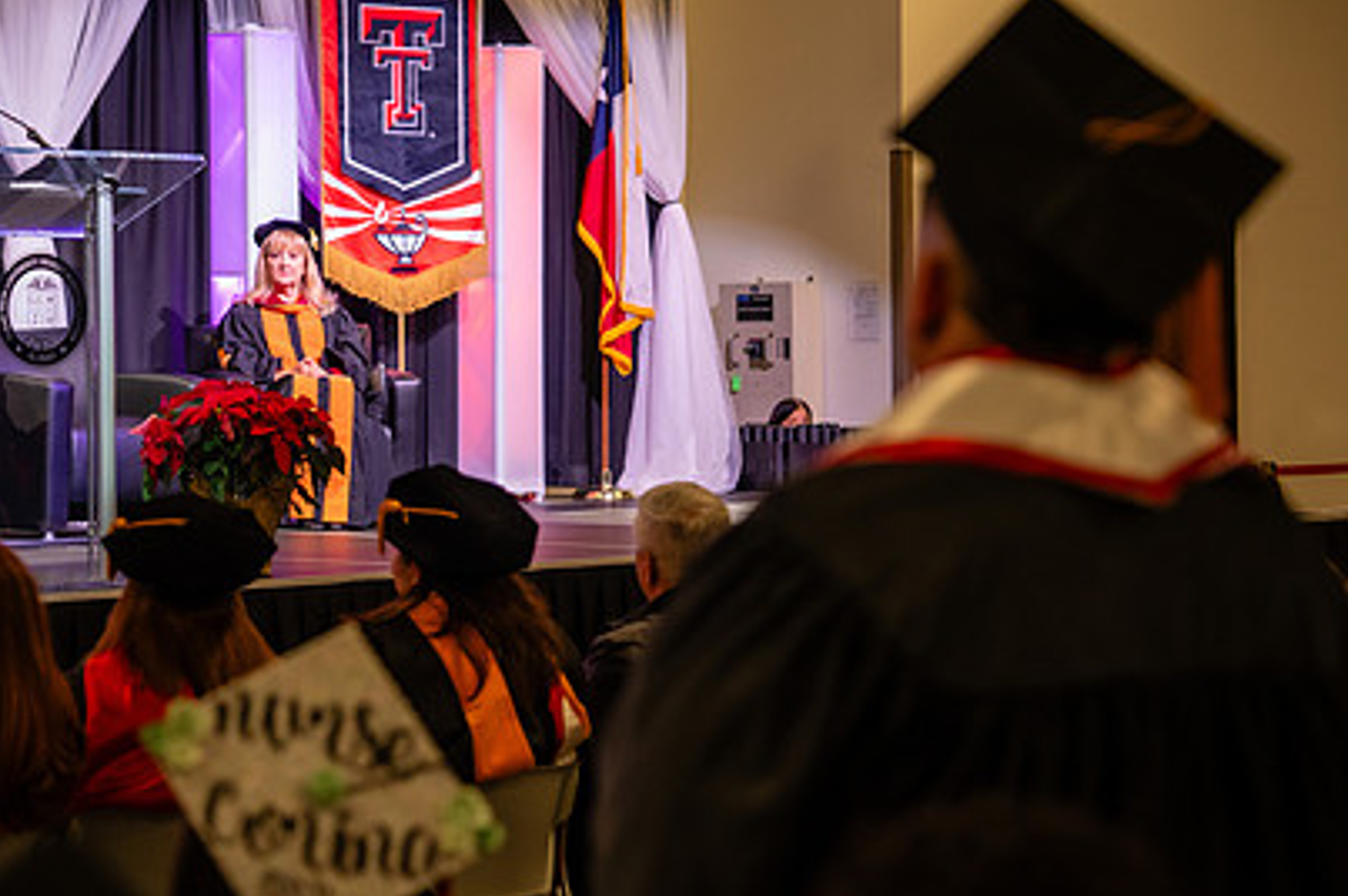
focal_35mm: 102
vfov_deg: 13.4
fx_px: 3816
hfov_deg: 20.0
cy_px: 354
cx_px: 469
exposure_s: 1/200
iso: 800
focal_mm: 63
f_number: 2.8
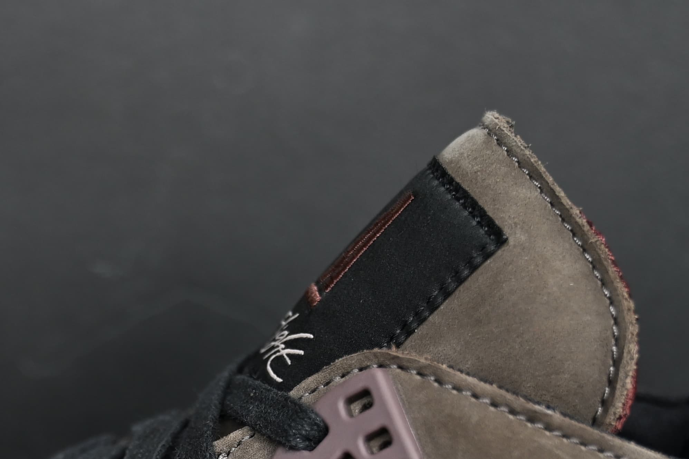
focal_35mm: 97
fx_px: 1856
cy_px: 569
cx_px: 182
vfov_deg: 13.7
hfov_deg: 20.9
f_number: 4
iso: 400
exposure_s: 1/250
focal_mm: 32
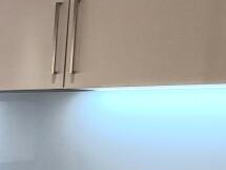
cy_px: 145
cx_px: -286
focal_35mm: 62
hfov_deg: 16.4
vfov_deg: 23.2
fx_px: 405
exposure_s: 1/50
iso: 100
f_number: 2.2
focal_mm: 2.2
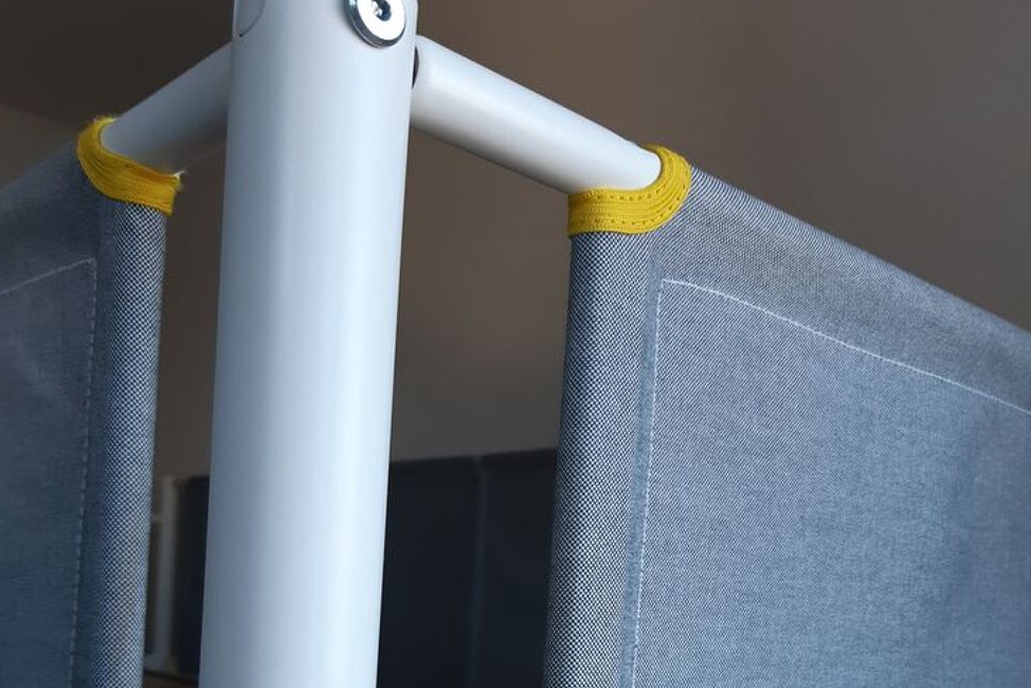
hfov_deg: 51.9
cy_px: 628
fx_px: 1060
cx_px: 507
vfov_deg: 33.9
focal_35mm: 37
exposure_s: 1/100
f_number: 1.7
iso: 64
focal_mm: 3.92
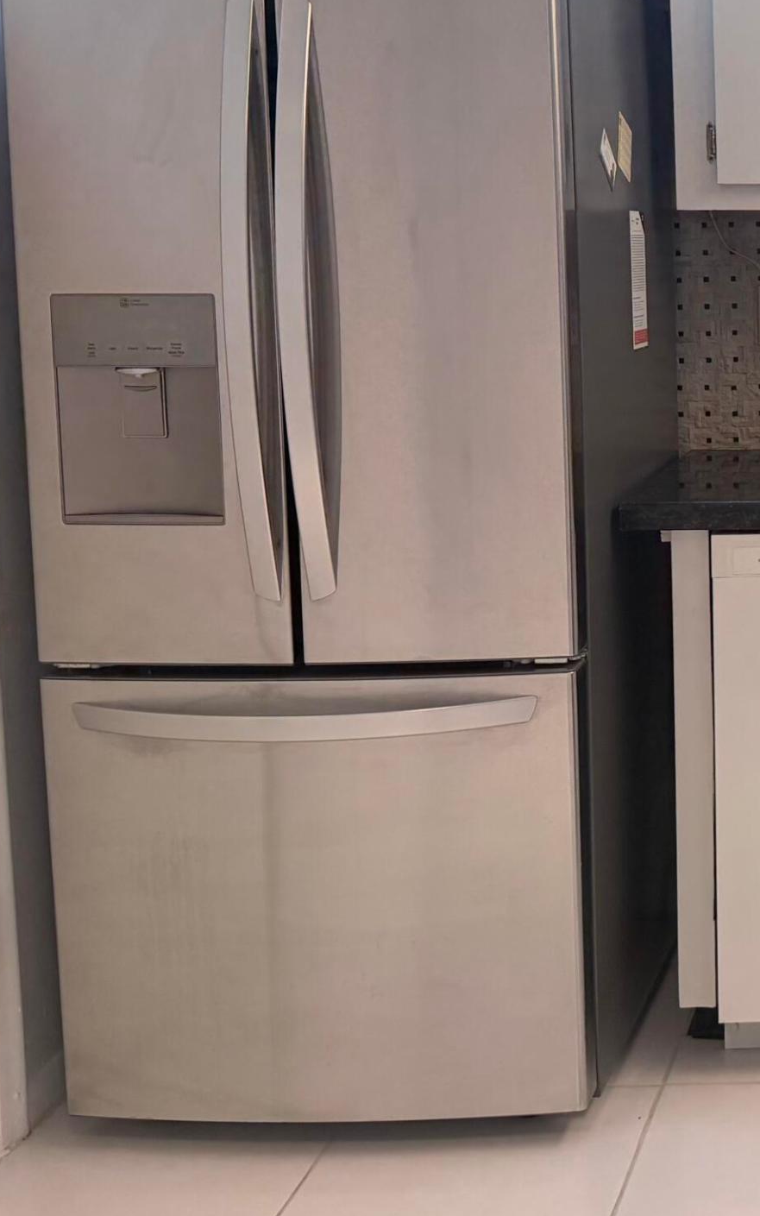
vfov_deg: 38.3
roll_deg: +2.5
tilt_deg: -5.5
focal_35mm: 52
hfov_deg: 22.0
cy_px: 375
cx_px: 1023
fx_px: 1723
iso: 125
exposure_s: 1/120
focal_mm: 6.76
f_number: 1.78
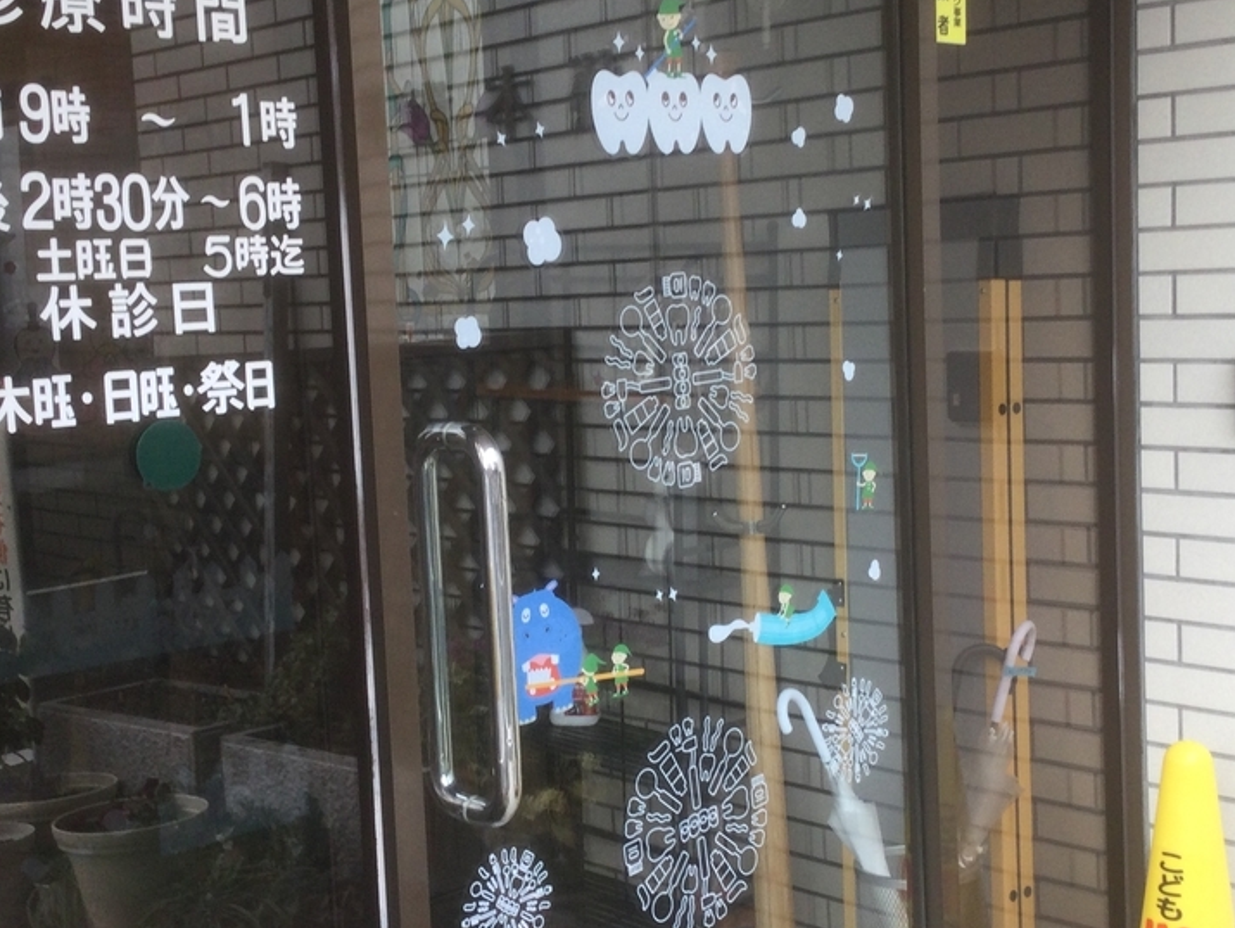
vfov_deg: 28.1
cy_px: 458
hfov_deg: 36.8
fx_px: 1856
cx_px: 603
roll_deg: +2.8
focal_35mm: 52
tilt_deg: -8.7
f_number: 2.4
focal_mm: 3.3
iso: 32
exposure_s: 1/120
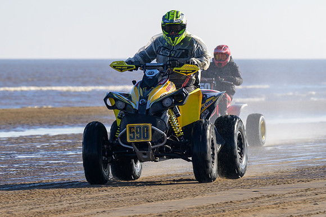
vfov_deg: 3.7
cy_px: 130
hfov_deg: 5.5
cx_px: 188
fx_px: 3400
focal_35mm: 376
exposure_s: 1/320
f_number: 7.1
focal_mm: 200
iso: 72
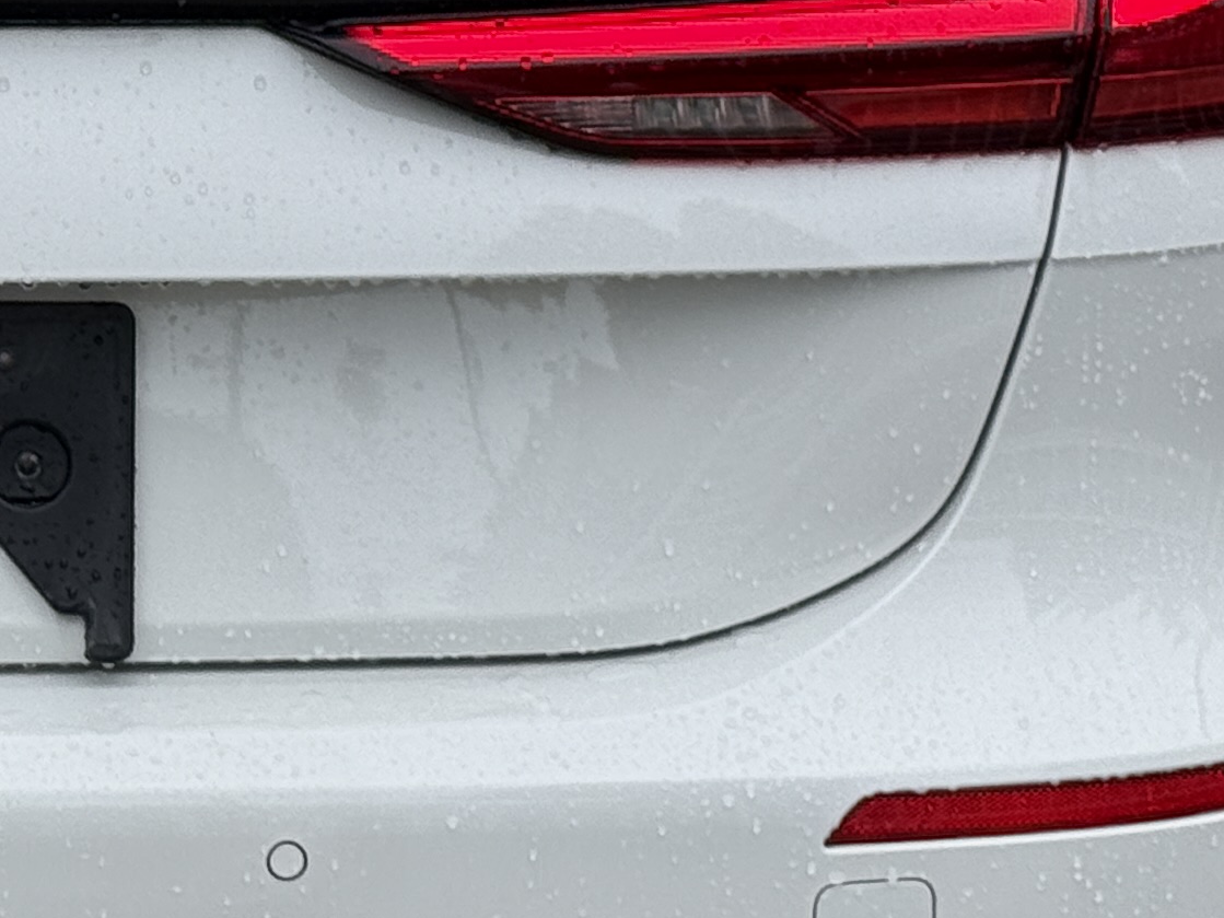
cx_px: -193
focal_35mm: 173
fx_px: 6117
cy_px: 73
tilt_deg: -10.8
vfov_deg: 8.5
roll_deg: +1.1
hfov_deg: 11.2
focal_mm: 6.76
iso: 64
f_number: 1.78
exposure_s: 1/2415
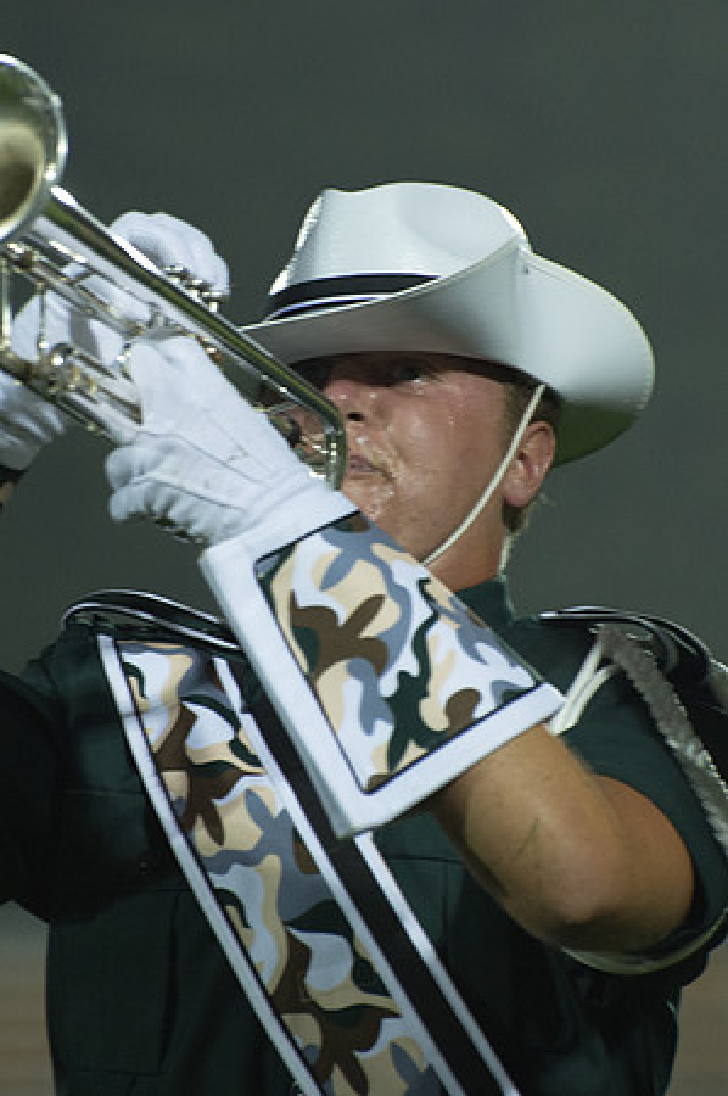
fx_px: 11698
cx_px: 378
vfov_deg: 5.4
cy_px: 467
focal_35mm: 385
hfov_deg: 3.6
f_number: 5.3
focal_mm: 220
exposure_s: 1/160
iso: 3200
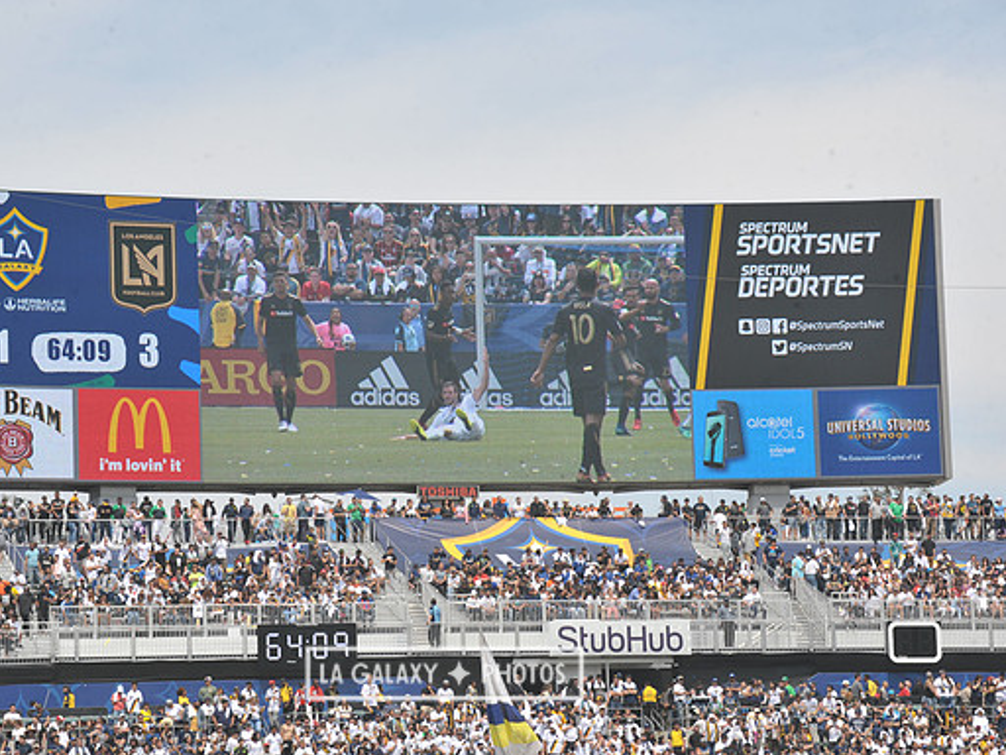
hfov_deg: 13.4
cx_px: 444
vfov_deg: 10.1
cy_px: 378
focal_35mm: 147
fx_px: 4272
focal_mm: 135
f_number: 11
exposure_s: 1/500
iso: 320
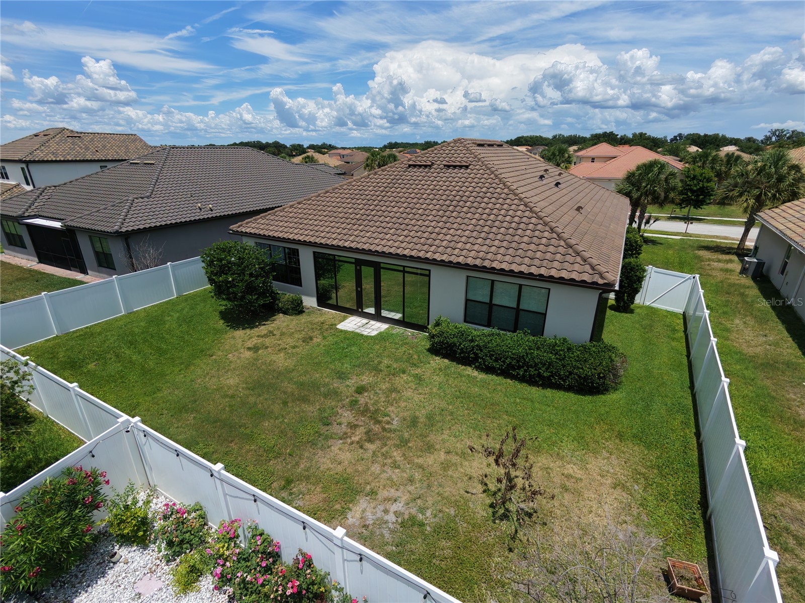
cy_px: 302
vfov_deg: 78.1
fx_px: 372
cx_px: 402
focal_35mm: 16
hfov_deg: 94.5
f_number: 2.2
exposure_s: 1/3200
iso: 240
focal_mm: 3.05
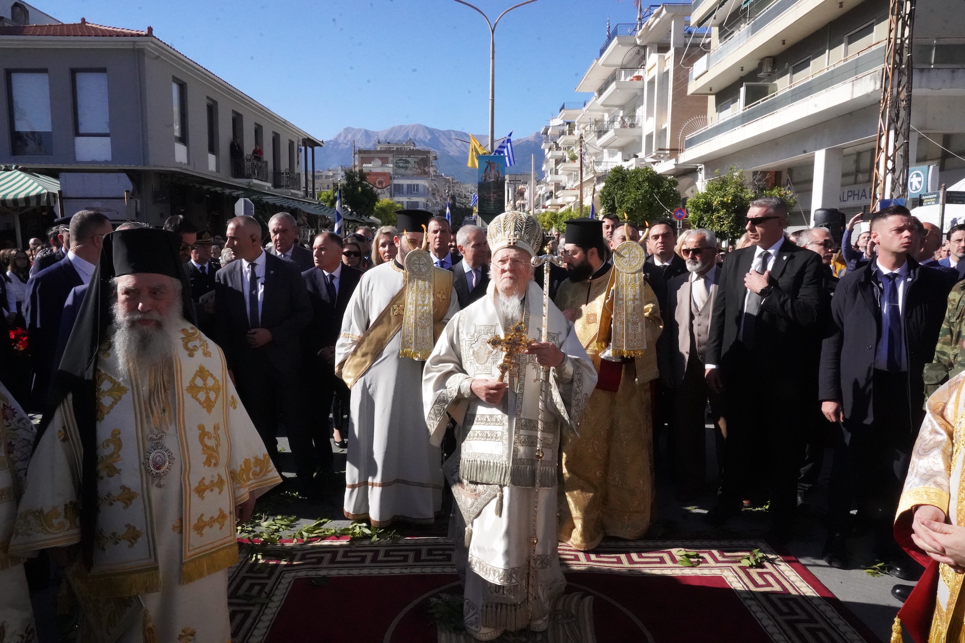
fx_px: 643
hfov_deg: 73.7
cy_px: 322
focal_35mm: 24
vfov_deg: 53.1
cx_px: 482
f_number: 22
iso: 16000
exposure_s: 1/4000
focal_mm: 24
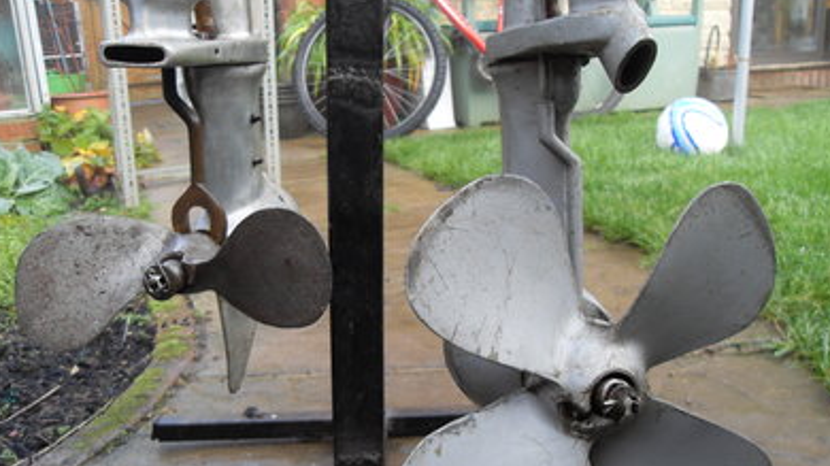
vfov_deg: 31.0
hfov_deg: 52.8
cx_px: 417
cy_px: 296
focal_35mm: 38
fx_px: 836
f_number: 2.8
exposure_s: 1/90
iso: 100
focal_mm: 6.3
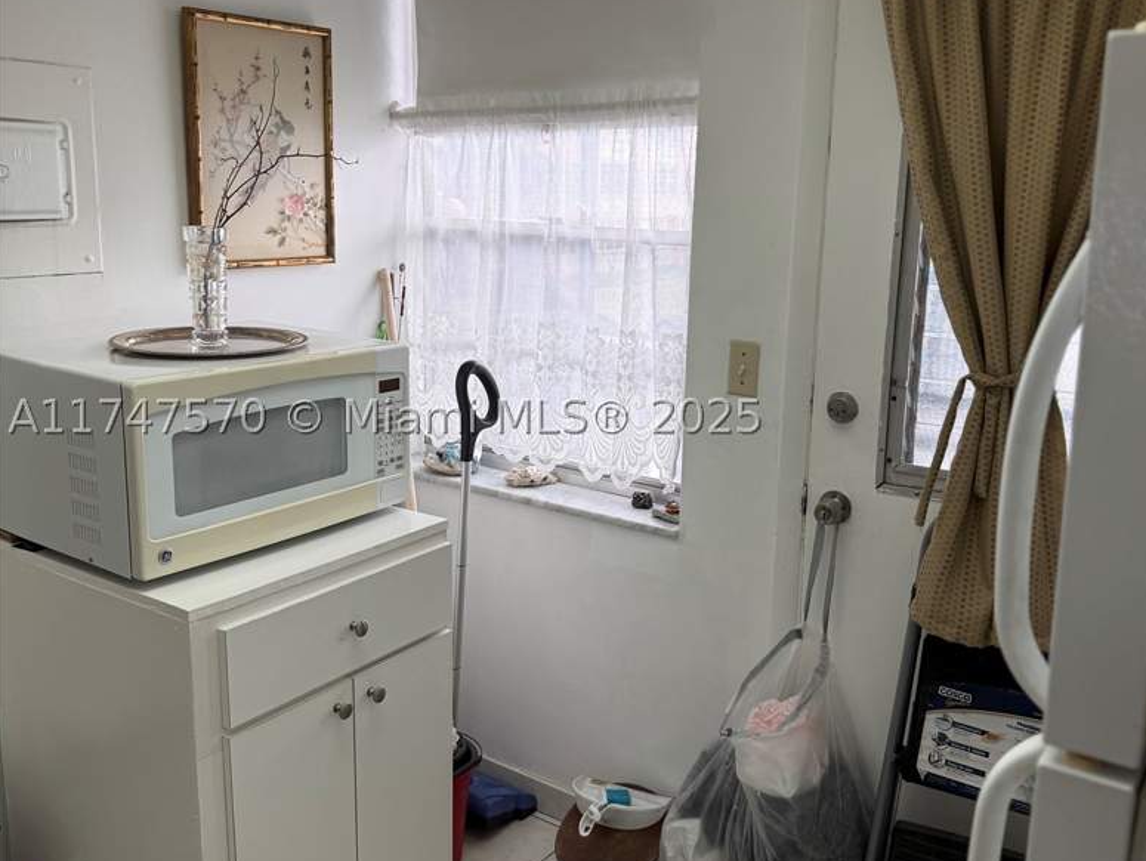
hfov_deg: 55.3
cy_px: 416
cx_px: 589
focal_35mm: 33
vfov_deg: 43.0
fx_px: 1093
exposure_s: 1/174
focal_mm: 6.76
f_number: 1.78
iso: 64
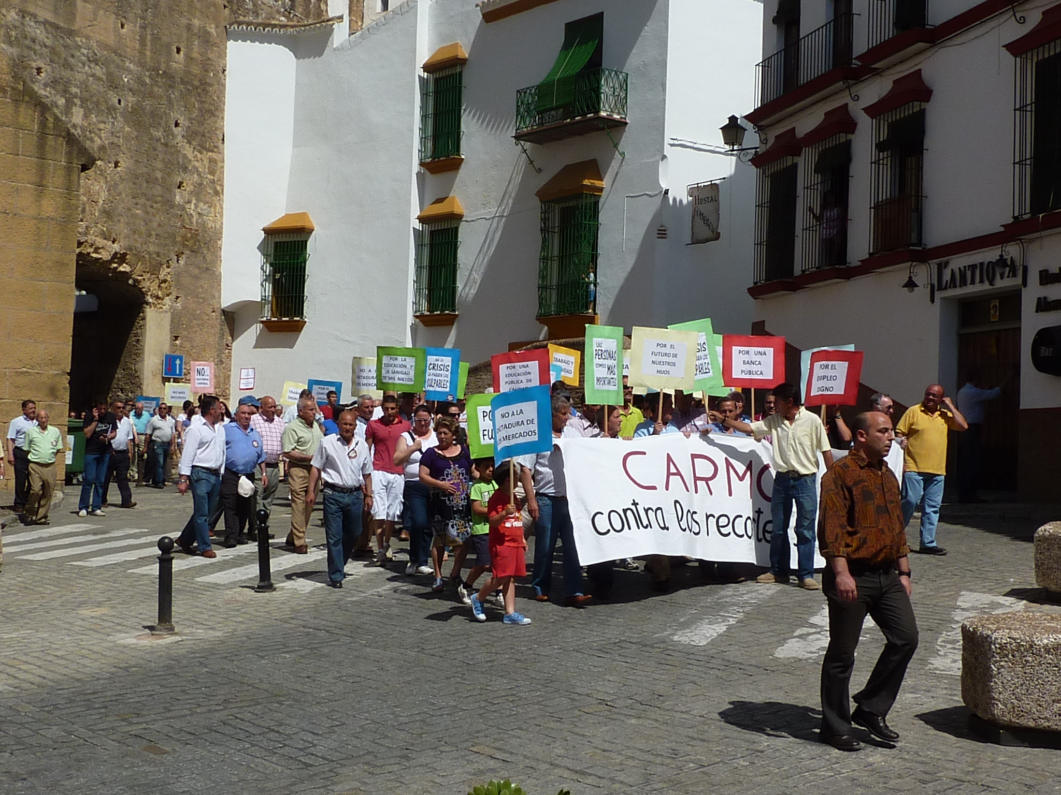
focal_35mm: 48
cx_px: 530
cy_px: 398
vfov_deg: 30.3
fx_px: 1471
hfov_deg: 39.7
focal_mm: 4.4
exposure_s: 1/800
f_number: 5.6
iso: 80
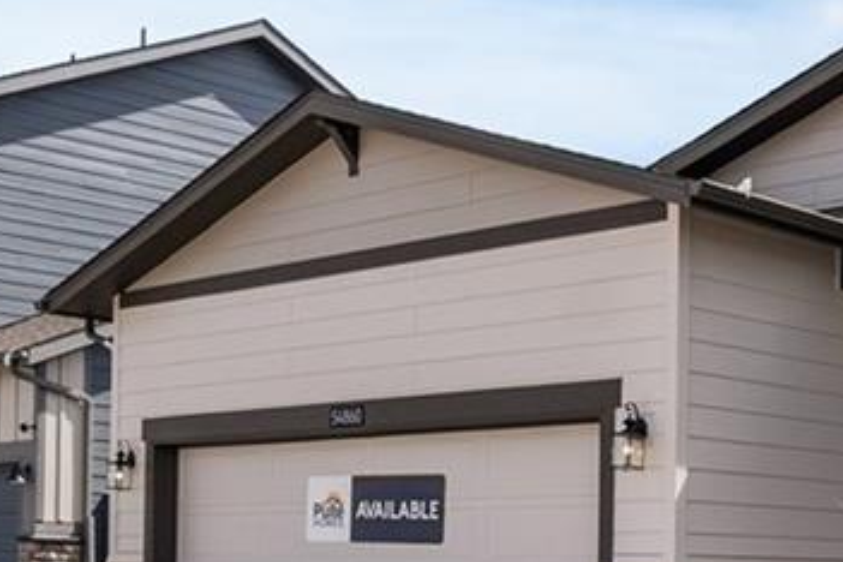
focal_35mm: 75
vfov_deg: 17.7
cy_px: 568
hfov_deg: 26.8
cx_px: 502
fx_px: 1763
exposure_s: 1/800
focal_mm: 16.5
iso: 200
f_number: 7.1
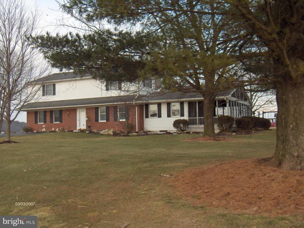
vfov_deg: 32.9
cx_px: 152
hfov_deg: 42.9
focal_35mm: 44
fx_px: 387
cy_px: 114
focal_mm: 9
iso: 100
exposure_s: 1/483
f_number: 2.9
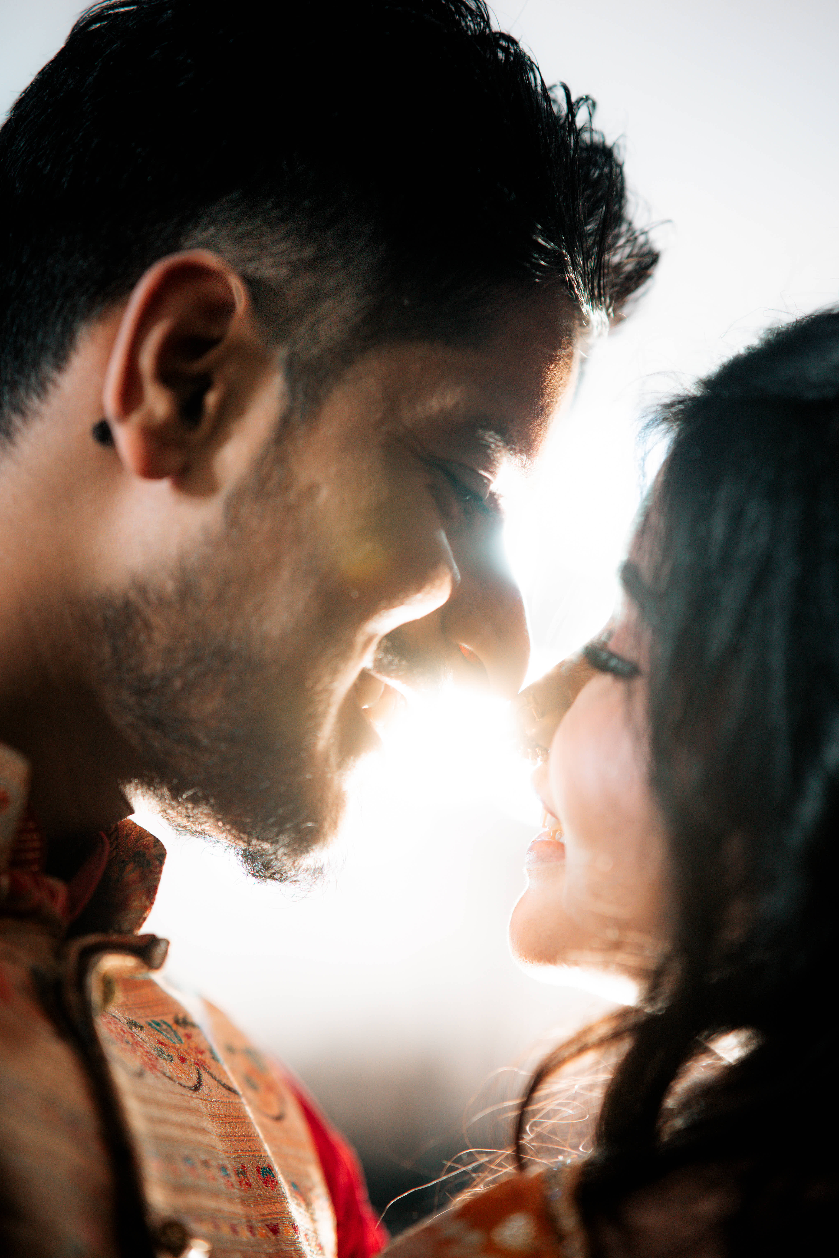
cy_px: 629
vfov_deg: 23.9
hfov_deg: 16.1
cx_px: 420
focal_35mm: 85
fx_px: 2971
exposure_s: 1/250
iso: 400
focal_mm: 85
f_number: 2
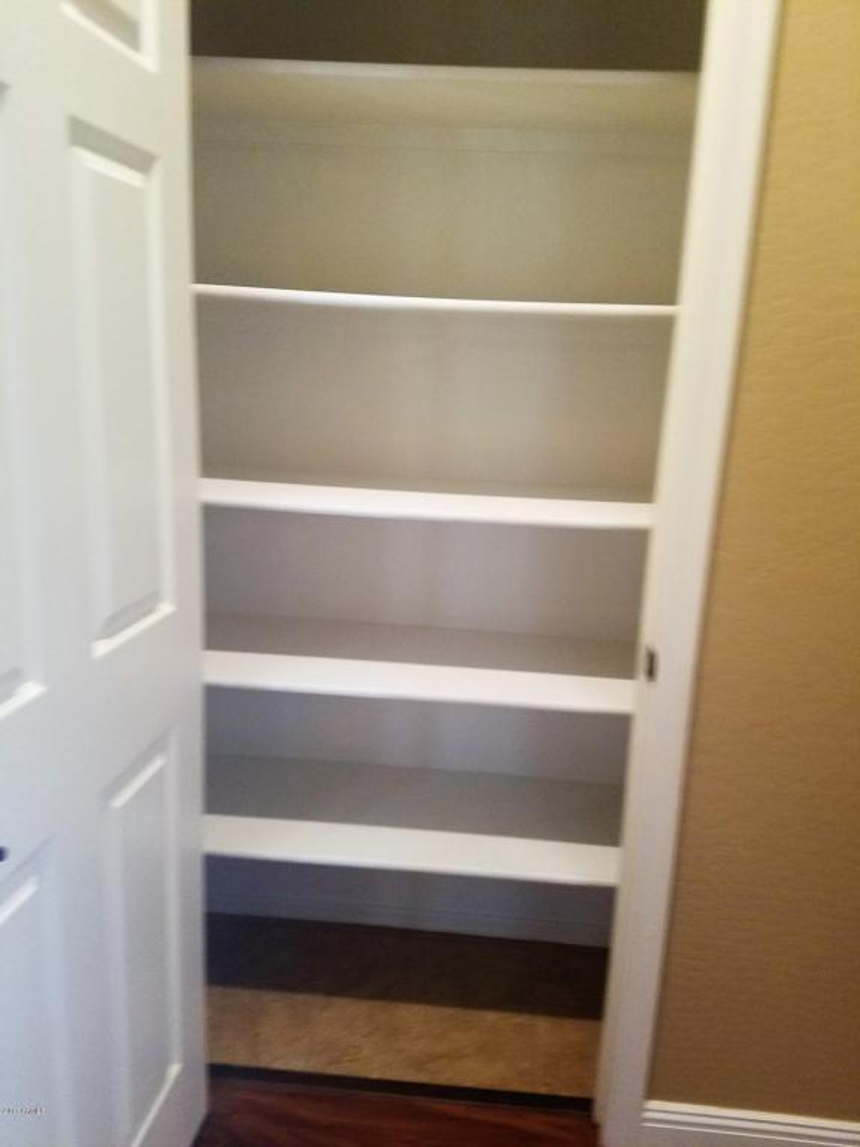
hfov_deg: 53.1
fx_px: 861
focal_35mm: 26
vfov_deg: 67.3
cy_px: 574
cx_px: 430
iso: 250
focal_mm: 4.2
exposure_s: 1/24
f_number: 1.7
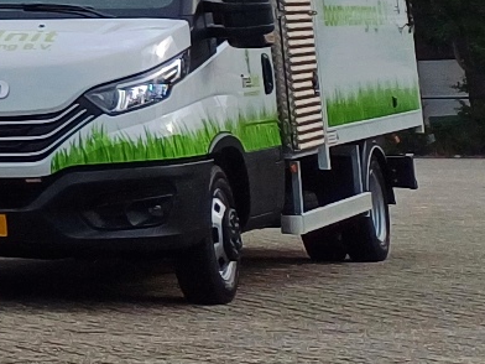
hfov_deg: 10.4
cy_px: -266
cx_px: -830
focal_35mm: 153
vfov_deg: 9.3
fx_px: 2144
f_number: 1.8
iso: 50
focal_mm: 4.65
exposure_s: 1/837
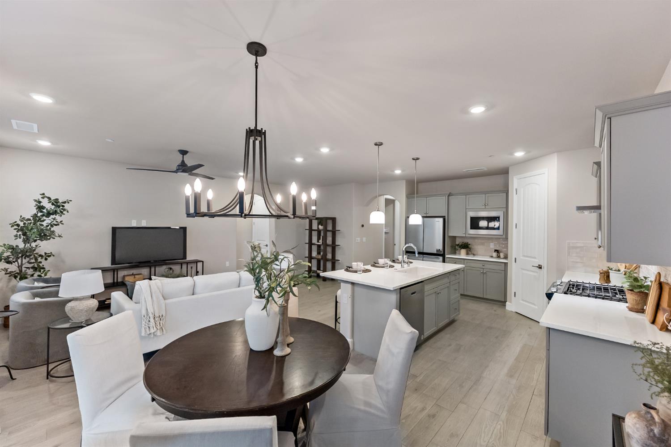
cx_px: 336
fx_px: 261
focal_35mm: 14
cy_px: 224
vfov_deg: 81.2
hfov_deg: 104.3
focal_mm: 14
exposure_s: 1/160
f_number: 4
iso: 1250
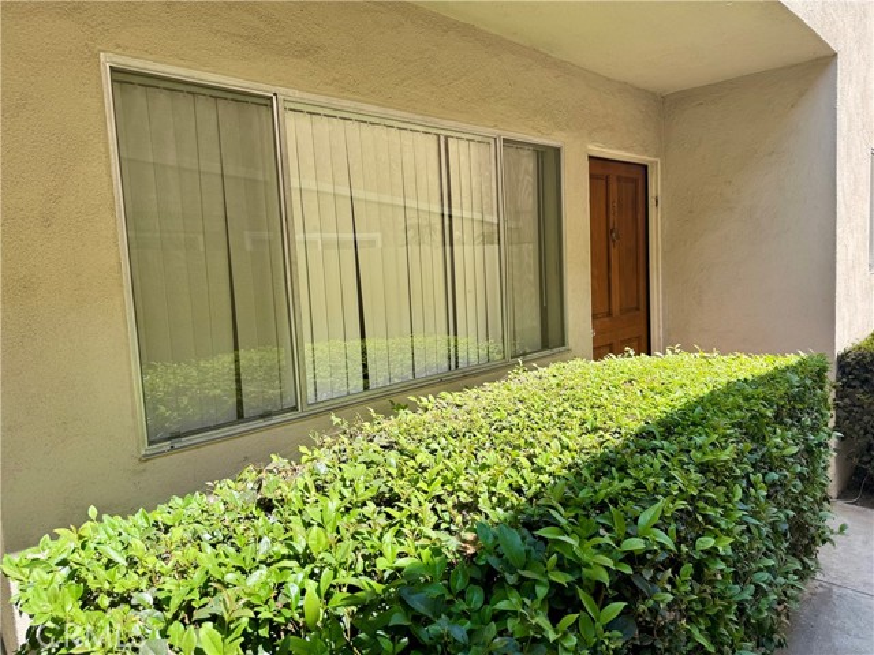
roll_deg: +3.0
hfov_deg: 71.6
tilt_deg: -6.9
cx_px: 437
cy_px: 328
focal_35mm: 24
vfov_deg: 56.8
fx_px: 606
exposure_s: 1/1172
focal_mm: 6.76
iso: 80
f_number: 1.78
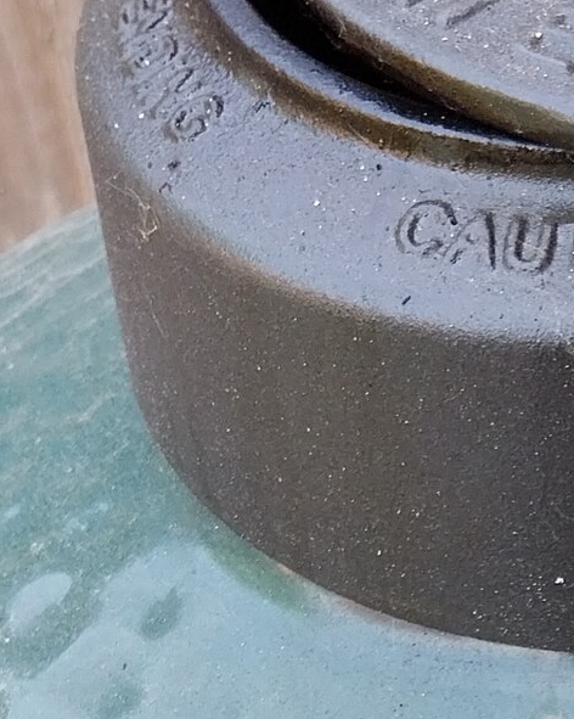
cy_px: 1006
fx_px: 2338
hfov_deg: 13.7
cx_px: 645
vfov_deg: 16.3
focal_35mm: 110
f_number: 1.8
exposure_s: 1/100
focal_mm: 4
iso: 50
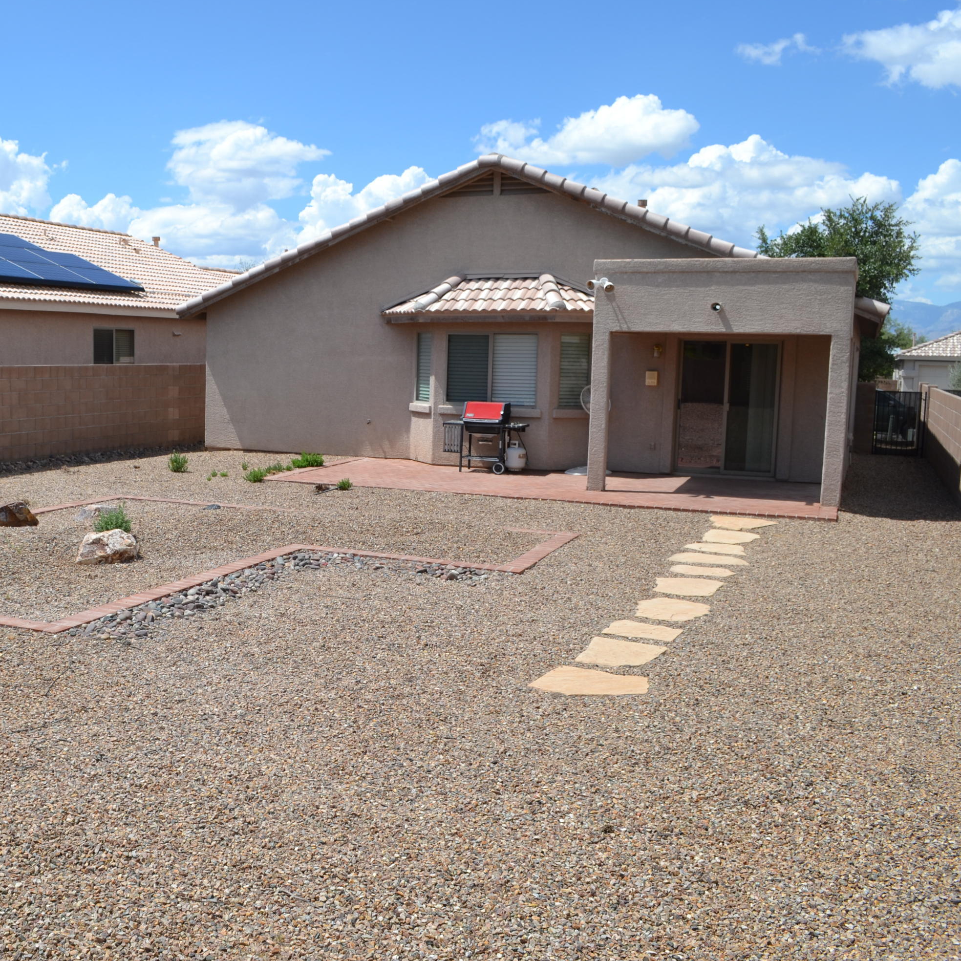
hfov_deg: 46.1
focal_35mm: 35
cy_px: 486
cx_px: 279
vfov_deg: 47.2
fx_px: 1099
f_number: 8
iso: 100
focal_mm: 18
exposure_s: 1/250
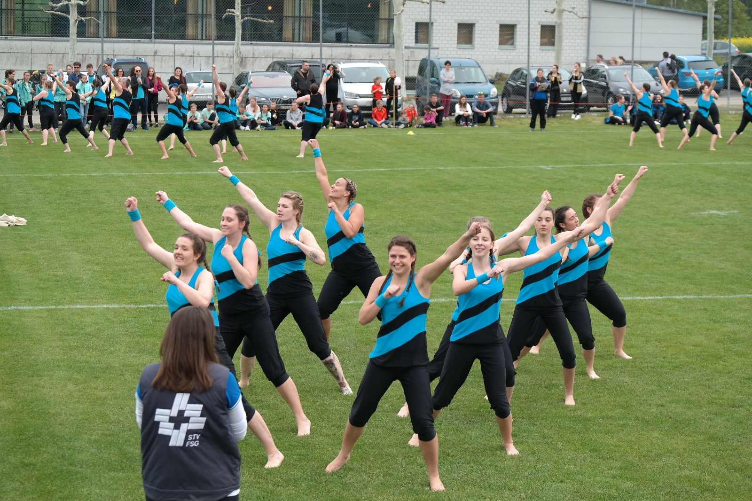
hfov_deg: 22.6
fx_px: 1879
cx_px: 376
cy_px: 250
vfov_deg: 15.2
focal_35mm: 90
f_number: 4.5
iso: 100
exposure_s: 1/250
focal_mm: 59
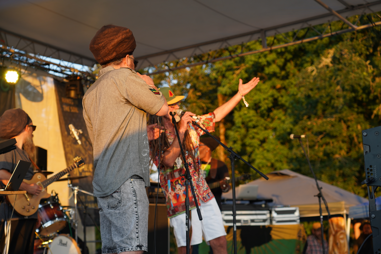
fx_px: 730
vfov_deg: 19.7
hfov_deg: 29.2
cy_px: 127
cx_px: 190
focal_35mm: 69
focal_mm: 69
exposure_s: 1/160
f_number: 4
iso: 200
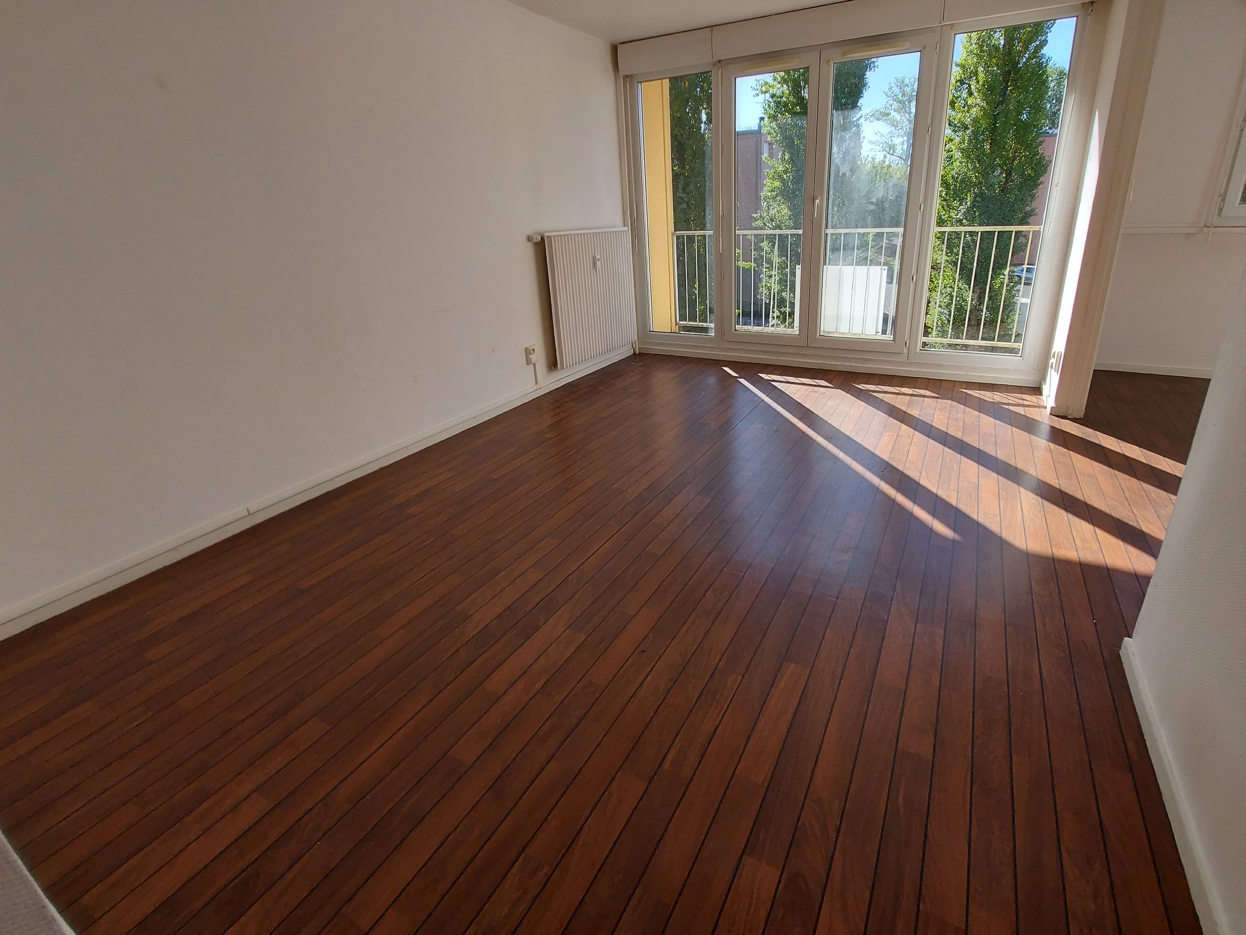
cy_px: 413
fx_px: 540
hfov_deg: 97.9
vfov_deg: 81.4
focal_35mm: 15
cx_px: 678
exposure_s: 1/349
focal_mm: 1.74
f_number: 2.2
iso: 50
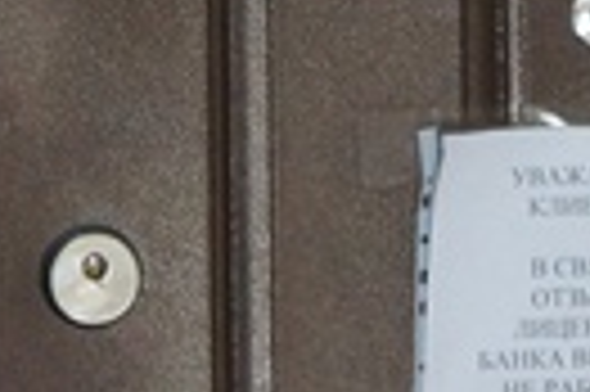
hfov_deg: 7.0
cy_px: -302
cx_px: 171
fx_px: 4796
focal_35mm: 293
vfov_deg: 4.6
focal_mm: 32
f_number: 4
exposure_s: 1/50
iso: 1600
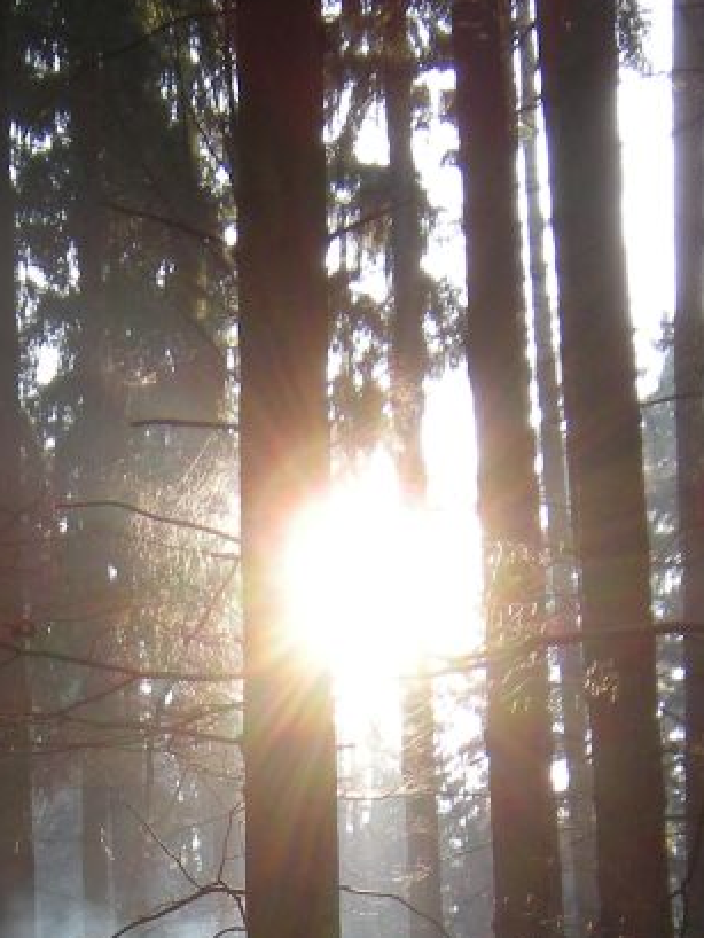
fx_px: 3578
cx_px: 18
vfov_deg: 14.2
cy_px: 1319
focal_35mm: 132
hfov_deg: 11.1
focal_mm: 7.5
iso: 80
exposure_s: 1/54
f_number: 3.5
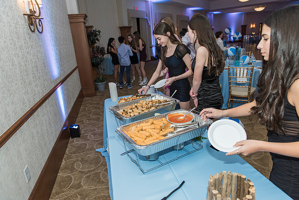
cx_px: 150
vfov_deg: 53.2
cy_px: 100
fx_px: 199
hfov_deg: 73.7
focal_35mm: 24
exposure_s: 1/100
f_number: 4
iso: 800
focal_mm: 24
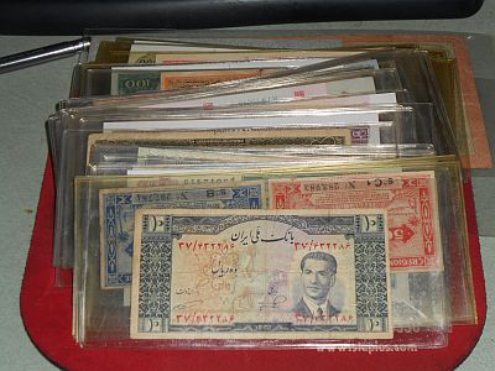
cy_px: 186
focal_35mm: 63
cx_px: 248
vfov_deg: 23.3
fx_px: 901
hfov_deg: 30.7
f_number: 5.6
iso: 80
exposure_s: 1/60
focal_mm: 11.3
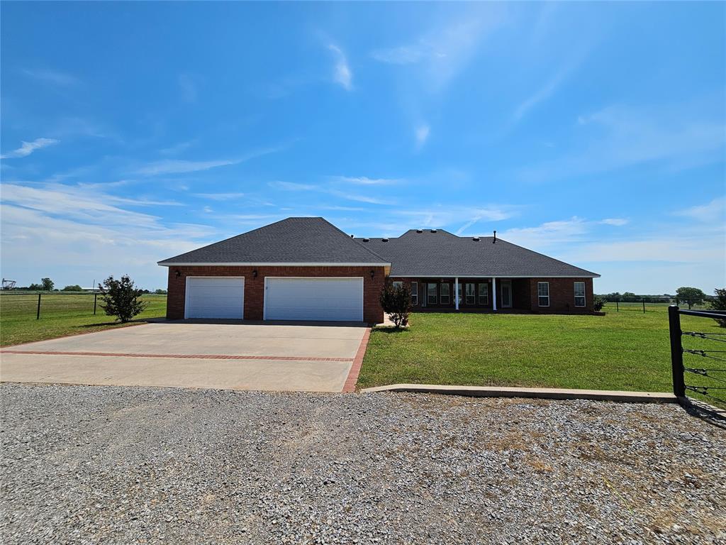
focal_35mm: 13
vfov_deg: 89.9
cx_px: 363
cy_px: 272
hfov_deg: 106.2
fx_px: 273
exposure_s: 1/4654
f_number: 2.2
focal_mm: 2.2
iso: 50
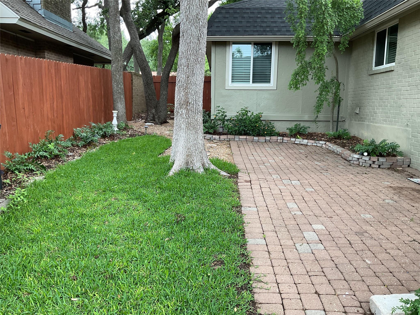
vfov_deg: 48.2
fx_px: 352
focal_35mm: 29
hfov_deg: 61.7
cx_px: 210
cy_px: 158
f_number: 1.8
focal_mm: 3
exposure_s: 1/60
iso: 32
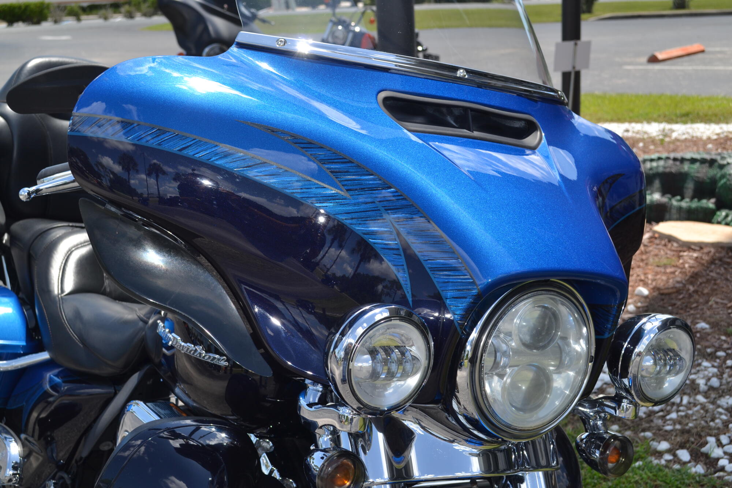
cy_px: 244
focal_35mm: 51
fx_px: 1037
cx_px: 366
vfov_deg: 26.5
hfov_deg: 38.9
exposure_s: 1/200
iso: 100
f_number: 8
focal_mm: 34
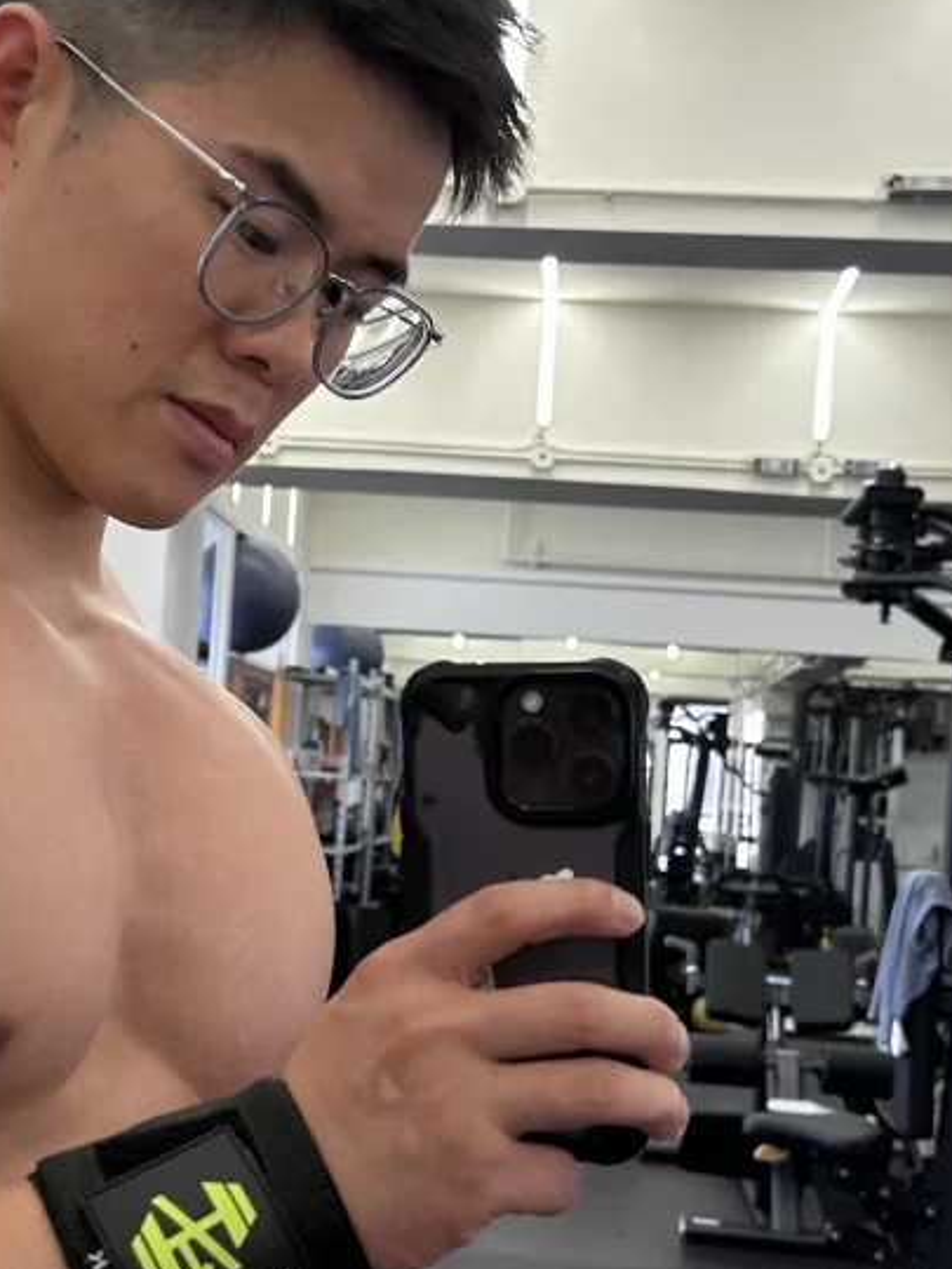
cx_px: 338
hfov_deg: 22.9
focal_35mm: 64
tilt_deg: +1.6
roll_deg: -4.0
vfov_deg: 30.2
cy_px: 759
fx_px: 2347
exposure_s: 1/121
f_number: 1.78
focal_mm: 6.86
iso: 125
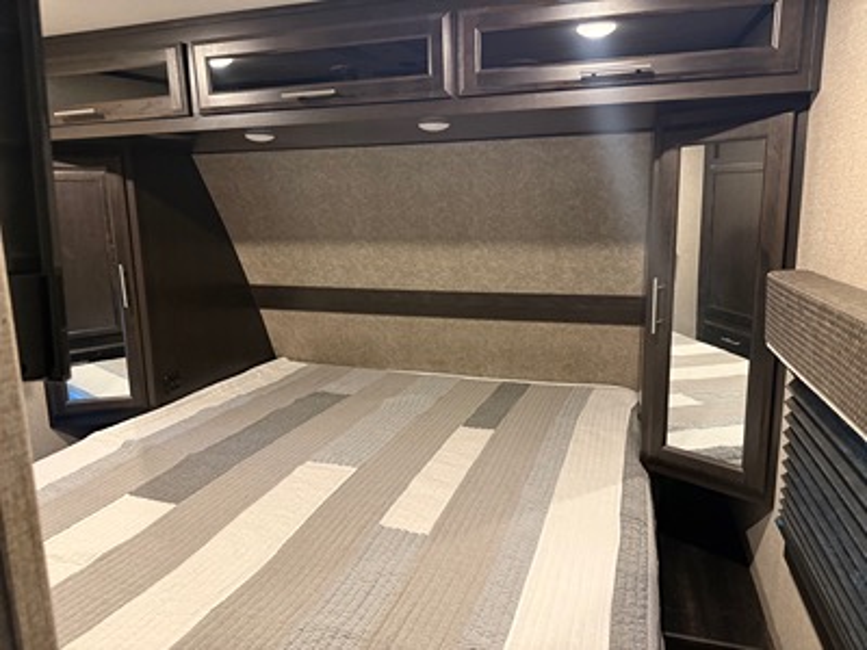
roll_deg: +1.5
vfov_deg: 56.8
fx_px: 601
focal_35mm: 24
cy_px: 325
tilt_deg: -11.8
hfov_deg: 71.6
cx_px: 434
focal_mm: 6.76
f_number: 1.78
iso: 640
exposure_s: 1/46
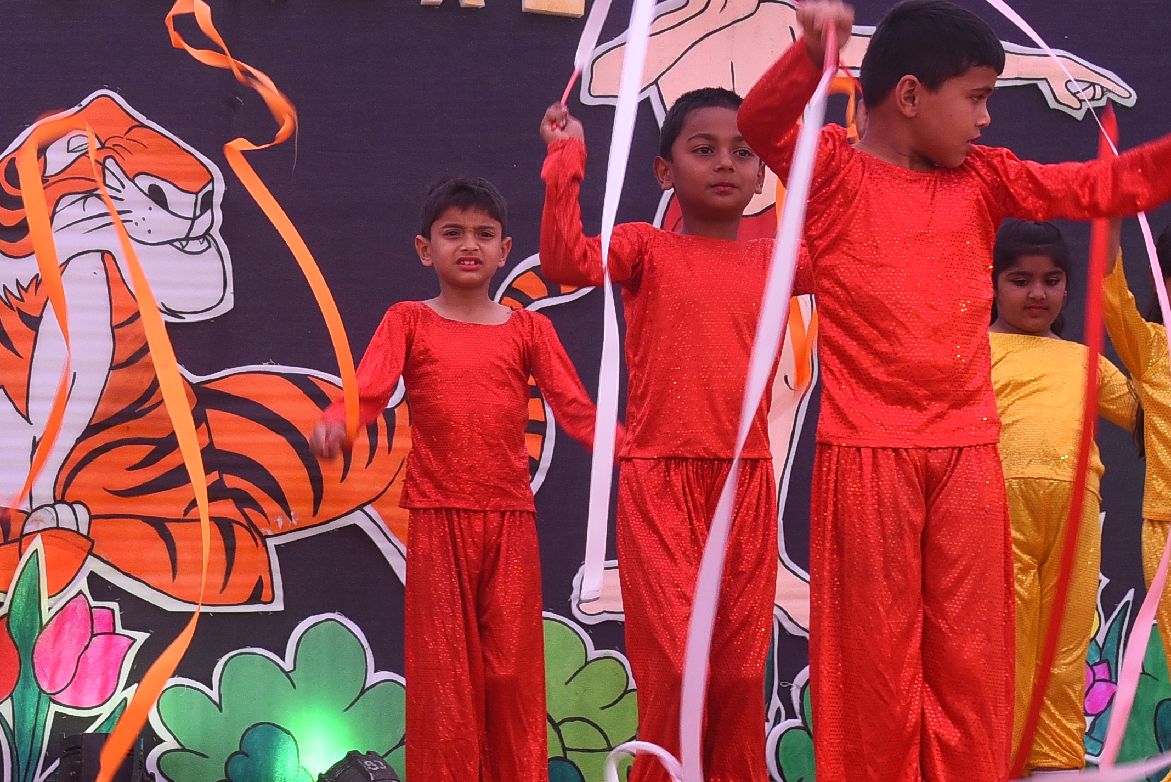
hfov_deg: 16.3
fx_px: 4035
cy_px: 337
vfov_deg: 11.1
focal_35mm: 124
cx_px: 78
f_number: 10
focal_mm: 44
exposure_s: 1/125
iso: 500
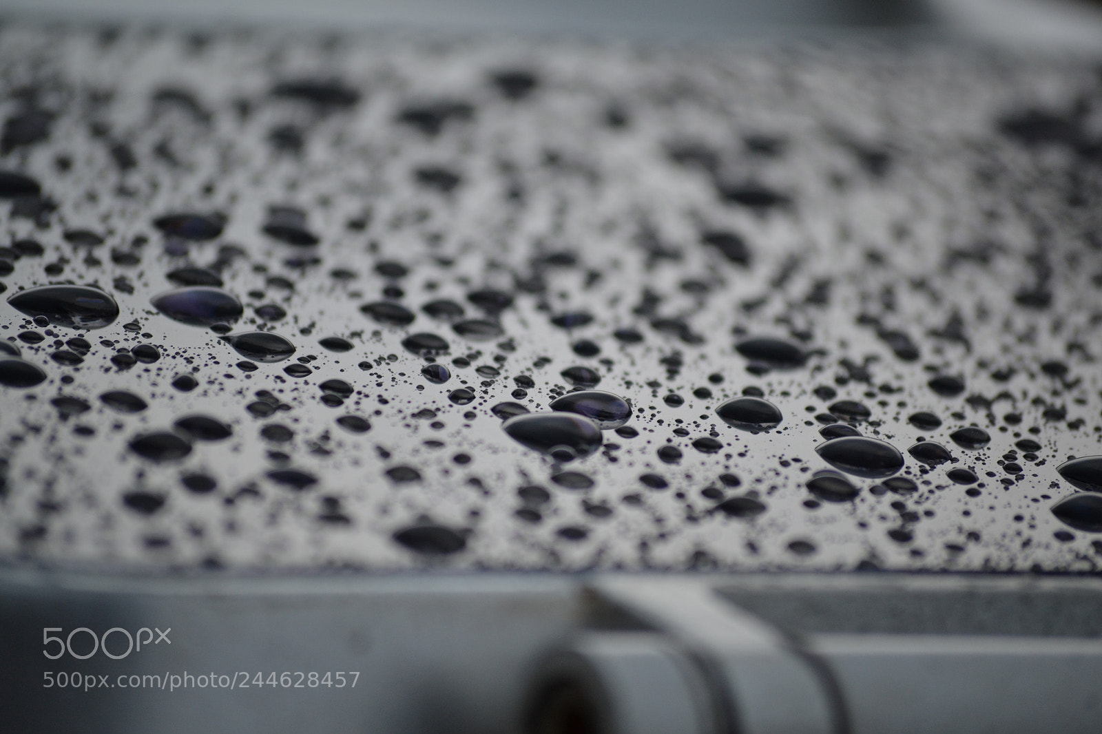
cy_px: 367
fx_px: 6886
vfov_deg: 6.1
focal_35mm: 225
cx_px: 551
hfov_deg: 9.2
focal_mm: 150
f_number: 5.6
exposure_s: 1/500
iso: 320
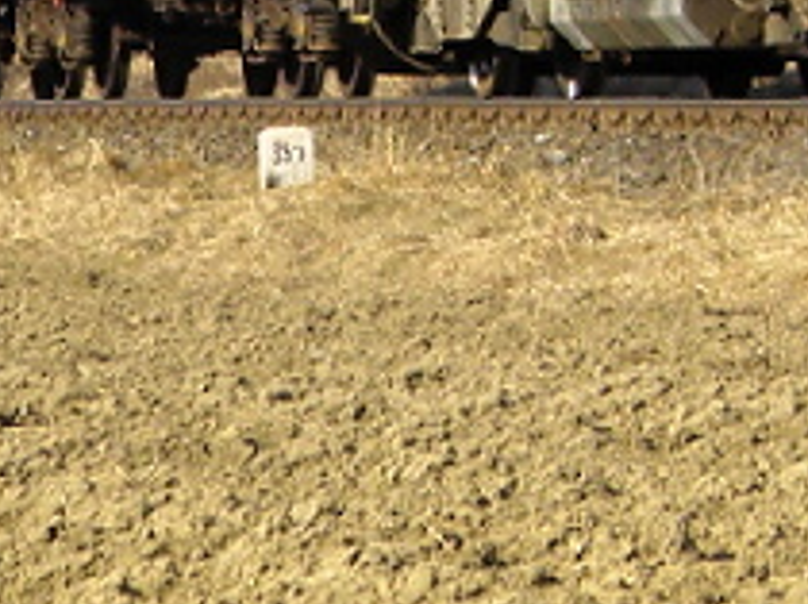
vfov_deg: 4.1
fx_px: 8393
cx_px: 770
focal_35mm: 360
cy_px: -748
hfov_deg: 5.5
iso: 80
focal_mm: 13.76
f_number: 3.8
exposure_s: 1/500
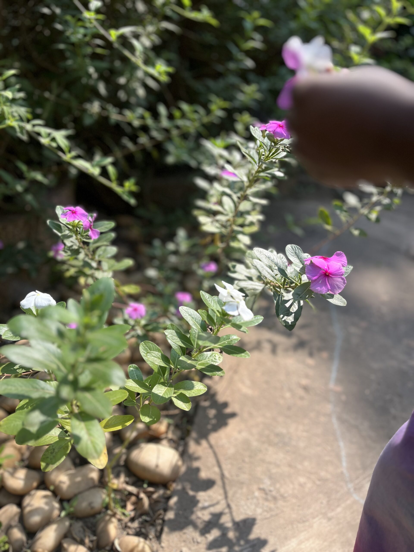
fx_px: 415
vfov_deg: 67.3
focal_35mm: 26
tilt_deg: -28.4
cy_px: 276
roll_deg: -1.1
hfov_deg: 53.1
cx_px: 207
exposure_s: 1/1075
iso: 50
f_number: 1.6
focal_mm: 5.1
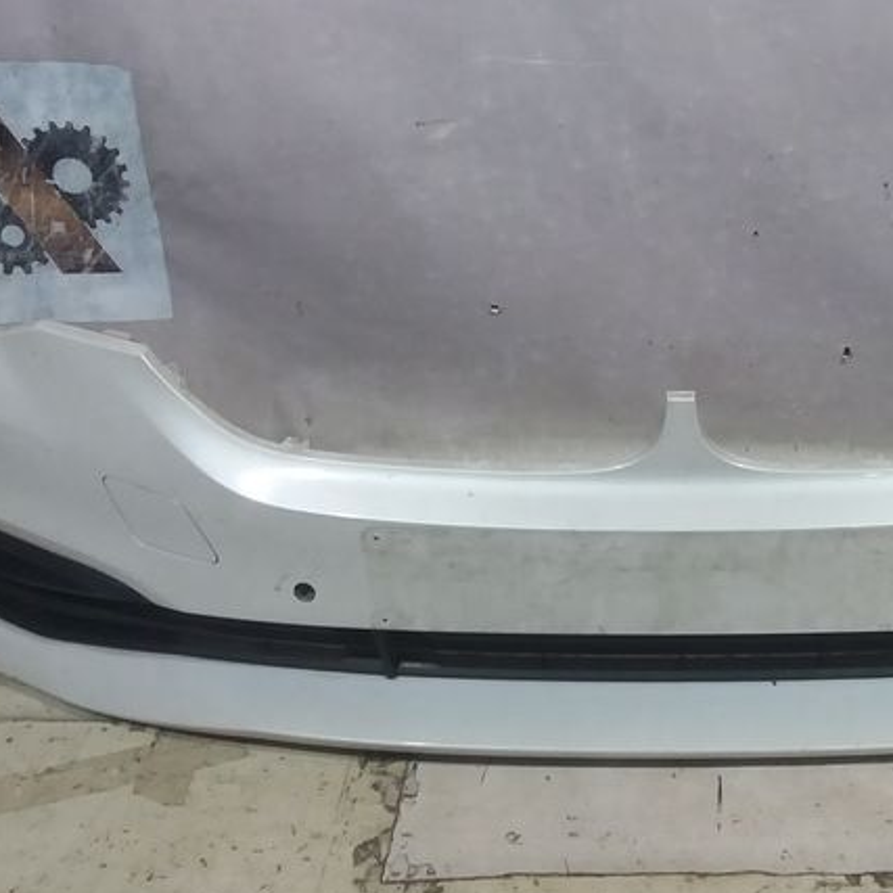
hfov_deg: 29.1
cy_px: 333
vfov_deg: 29.4
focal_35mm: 58
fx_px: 1693
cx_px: 667
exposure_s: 1/33
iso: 125
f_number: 1.9
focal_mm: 3.7
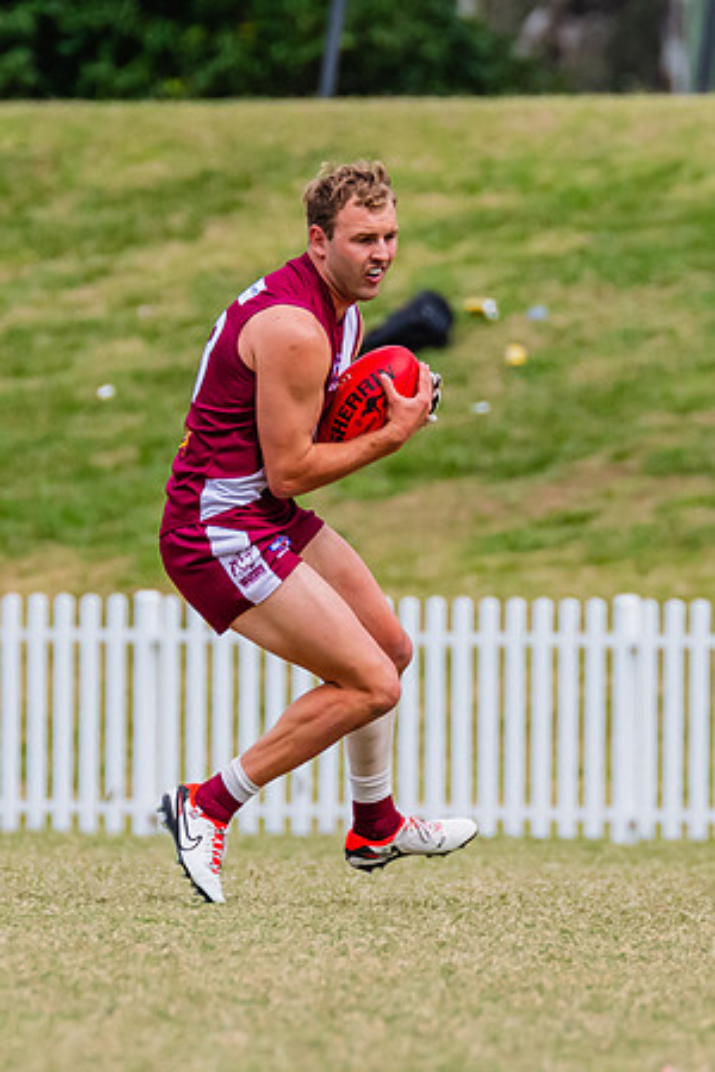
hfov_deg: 1.2
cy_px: 230
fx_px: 34236
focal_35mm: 1149
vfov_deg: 1.8
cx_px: 527
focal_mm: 420
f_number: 8
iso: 800
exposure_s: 1/1250
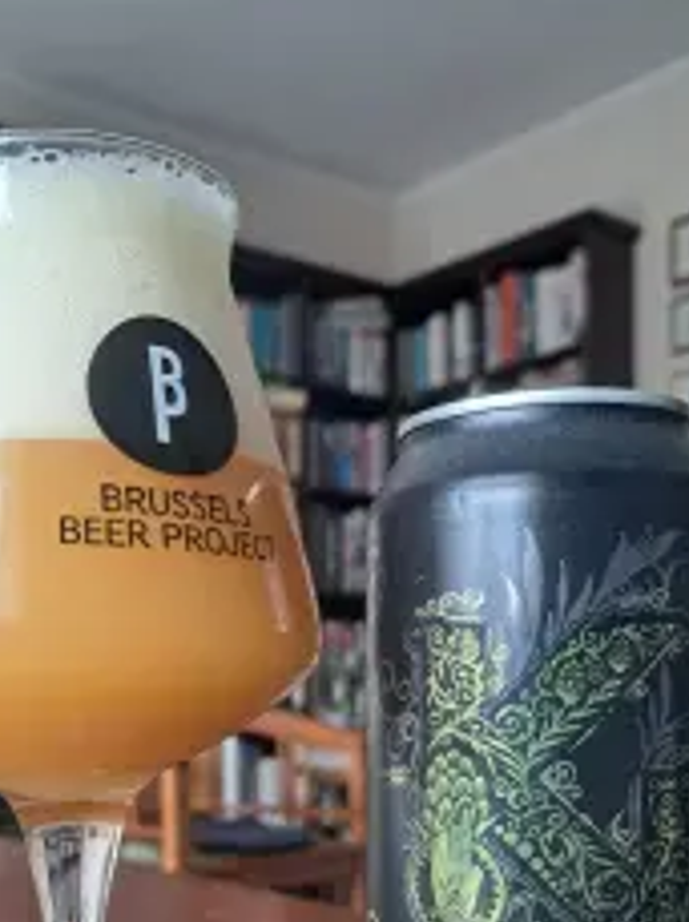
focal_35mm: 42
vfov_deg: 43.4
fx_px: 1118
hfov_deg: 34.0
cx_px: 246
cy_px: 697
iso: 100
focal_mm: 5.23
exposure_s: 1/50
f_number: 1.8
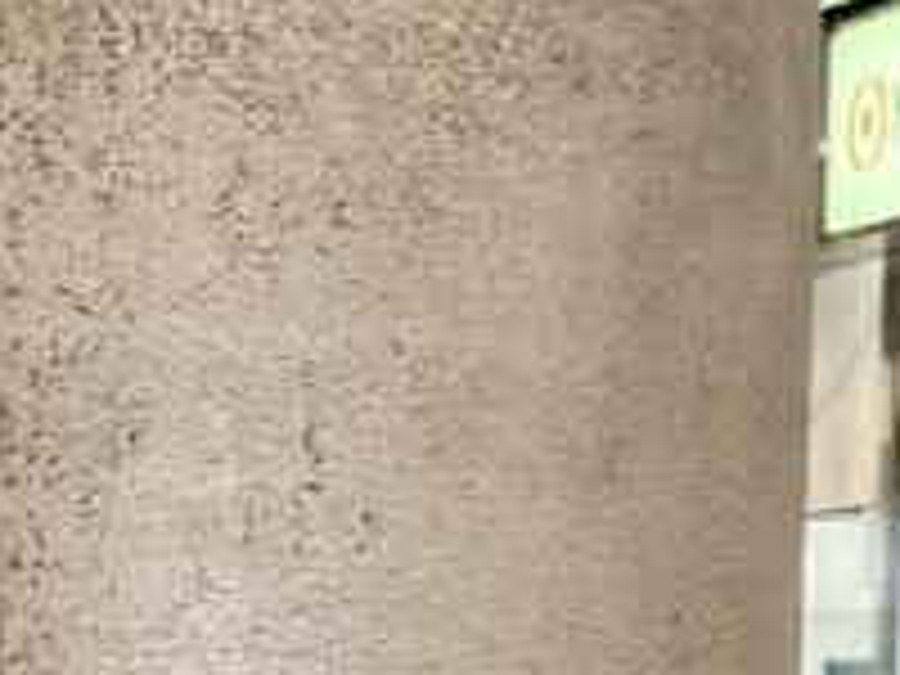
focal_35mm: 179
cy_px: 99
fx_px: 4654
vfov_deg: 8.3
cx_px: 1863
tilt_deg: +6.9
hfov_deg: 10.1
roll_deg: -1.0
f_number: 1.8
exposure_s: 1/65
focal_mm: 3.99
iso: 80
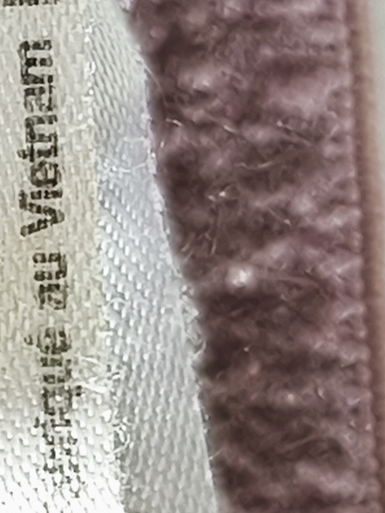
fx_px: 3292
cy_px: 336
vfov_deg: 8.9
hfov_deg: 6.4
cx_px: -529
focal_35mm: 222
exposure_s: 1/250
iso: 320
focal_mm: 6.14
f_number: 1.65
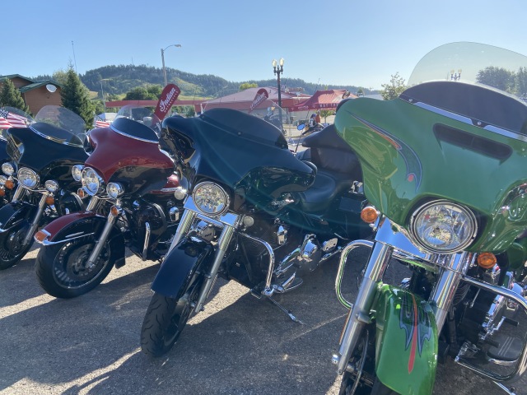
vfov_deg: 53.1
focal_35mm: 26
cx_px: 264
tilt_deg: -12.2
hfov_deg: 67.3
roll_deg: +2.7
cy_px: 198
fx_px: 396
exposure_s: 1/1629
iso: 32
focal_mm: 4.25
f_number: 1.8
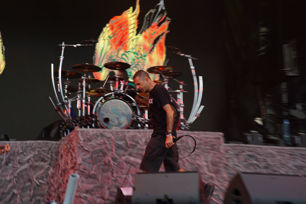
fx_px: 510
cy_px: 102
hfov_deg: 33.4
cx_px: 153
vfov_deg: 22.6
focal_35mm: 60
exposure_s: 1/50
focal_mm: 60
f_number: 5
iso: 100
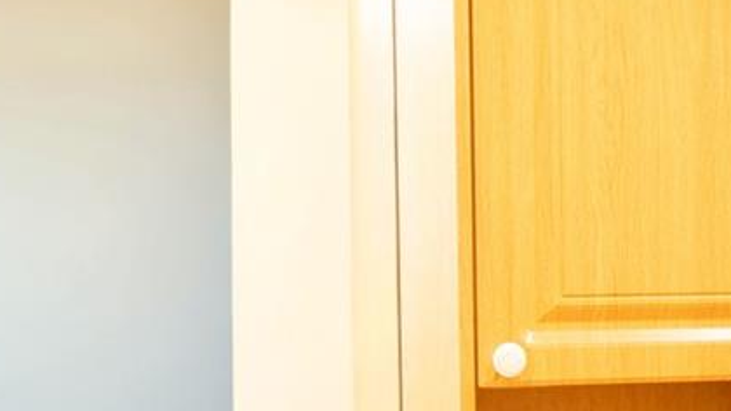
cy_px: 463
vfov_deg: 12.9
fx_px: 1783
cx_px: 395
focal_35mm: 92
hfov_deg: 23.2
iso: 200
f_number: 4
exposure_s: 1/15
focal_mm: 36
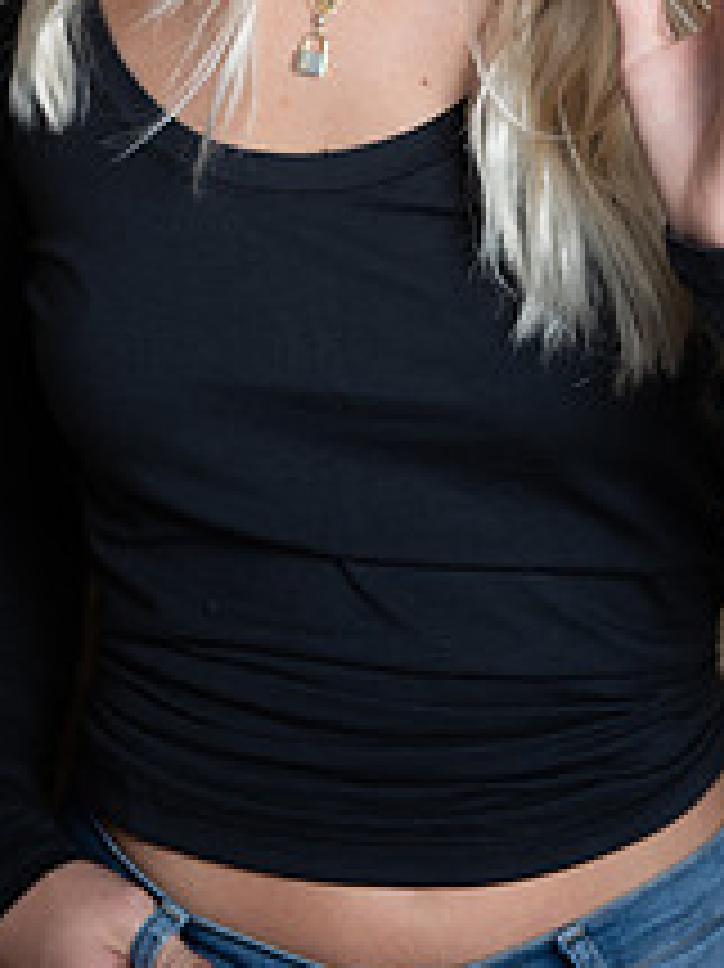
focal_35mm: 125
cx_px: 405
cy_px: 18
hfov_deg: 11.8
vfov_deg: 15.5
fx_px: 3489
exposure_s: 1/250
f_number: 2.8
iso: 125
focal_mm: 62
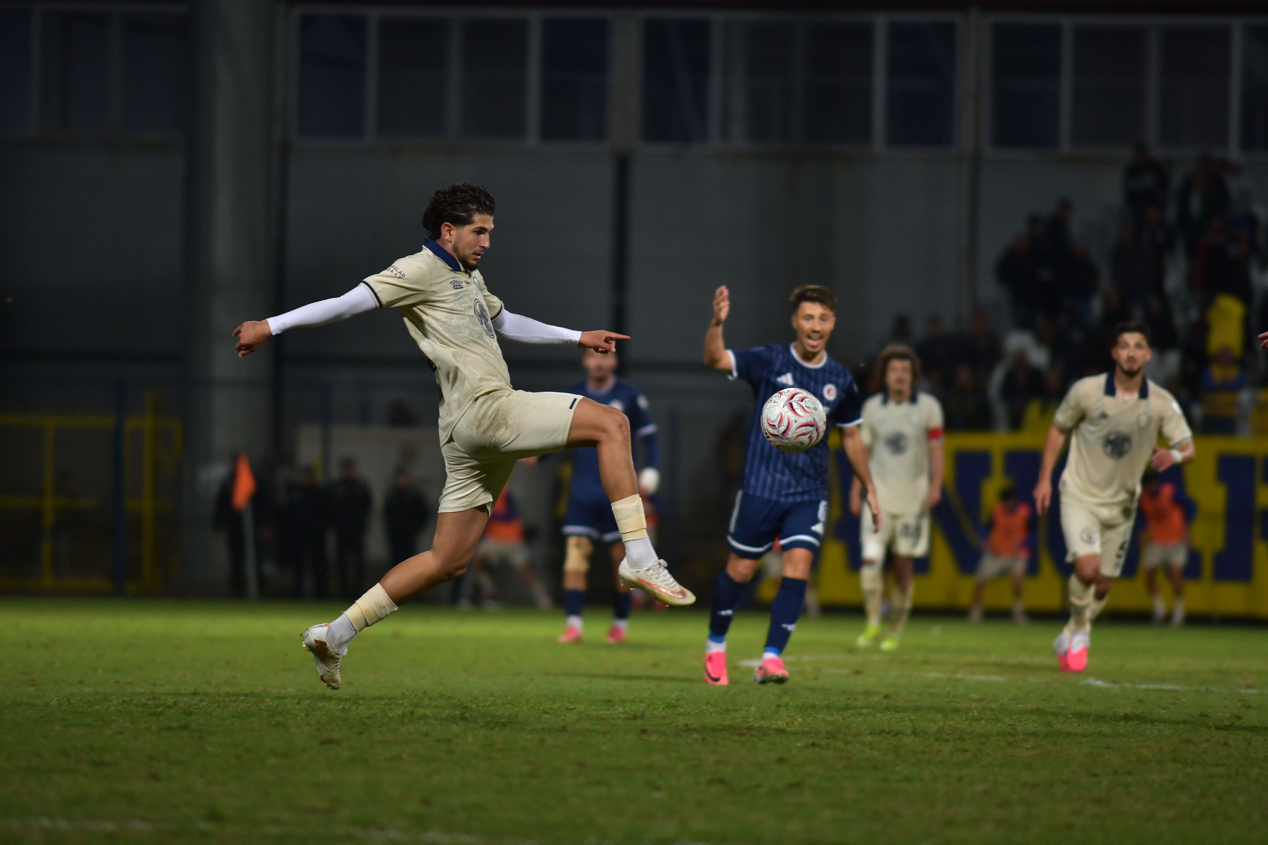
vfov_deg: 4.6
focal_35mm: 300
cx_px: 634
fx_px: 10566
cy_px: 422
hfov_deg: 6.9
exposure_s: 1/1000
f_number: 4
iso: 1000
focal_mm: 300
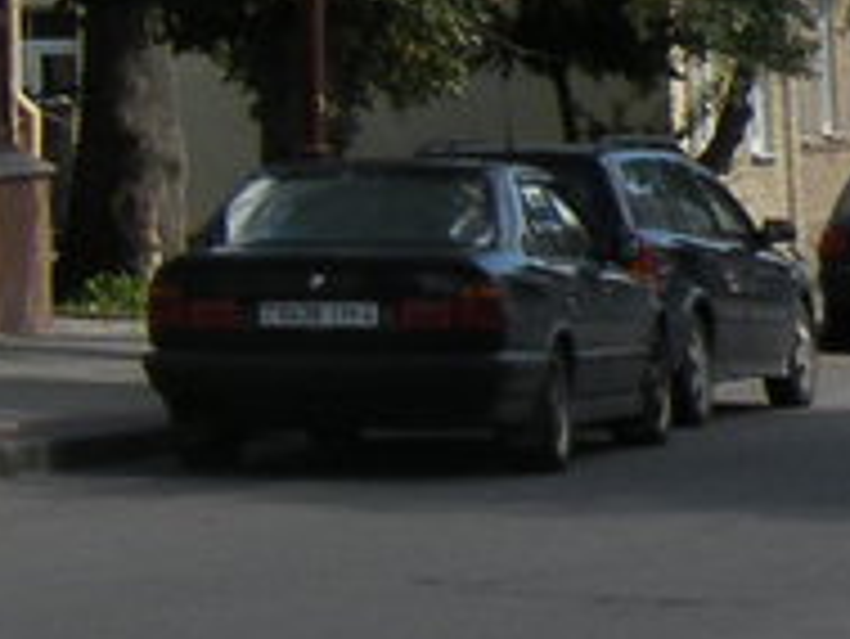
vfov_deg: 5.5
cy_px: -666
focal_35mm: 266
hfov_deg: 7.0
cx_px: -1313
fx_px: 6536
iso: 64
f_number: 5.6
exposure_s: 1/213
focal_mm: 7.4
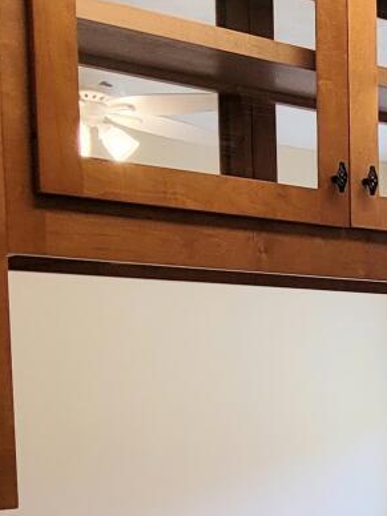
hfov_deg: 19.1
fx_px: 999
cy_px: 465
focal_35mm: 67
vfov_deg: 27.9
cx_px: 585
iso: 64
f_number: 2.2
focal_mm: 2.2
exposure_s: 1/60.2
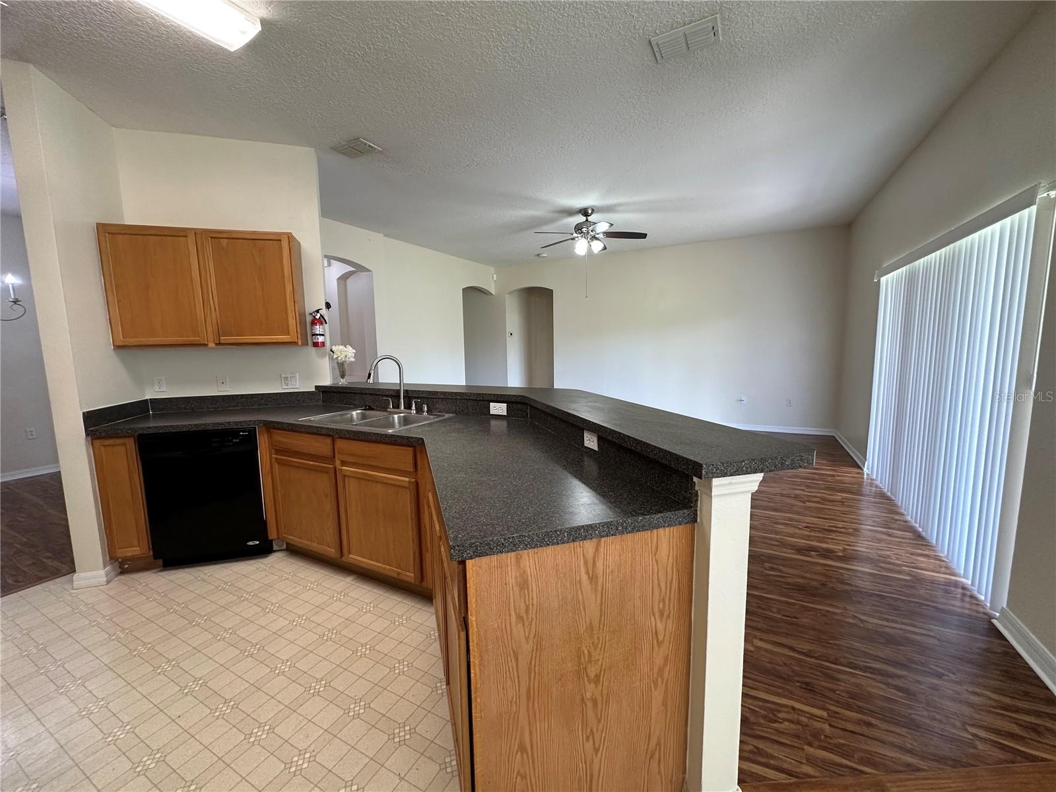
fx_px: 427
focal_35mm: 14
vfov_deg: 85.7
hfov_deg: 102.1
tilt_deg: -6.9
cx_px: 528
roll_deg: +1.2
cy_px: 396
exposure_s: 1/100
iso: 160
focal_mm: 2.22
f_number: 2.2
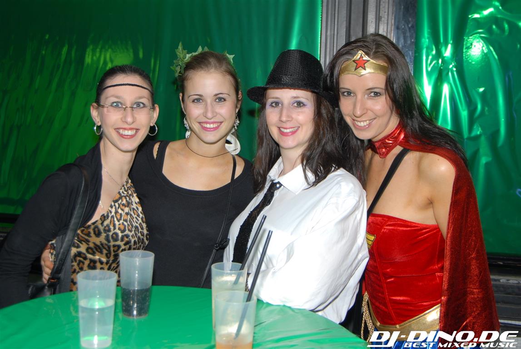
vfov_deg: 30.9
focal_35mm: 44
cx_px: 260
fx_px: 630
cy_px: 174
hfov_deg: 44.9
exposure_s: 1/6
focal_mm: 29
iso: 200
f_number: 5.6
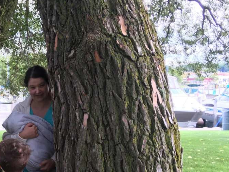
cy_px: 149
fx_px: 410
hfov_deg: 29.7
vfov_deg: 23.1
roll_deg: +1.5
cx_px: 17
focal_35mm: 62
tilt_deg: -3.6
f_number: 2.2
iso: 25
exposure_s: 1/120
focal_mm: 4.15
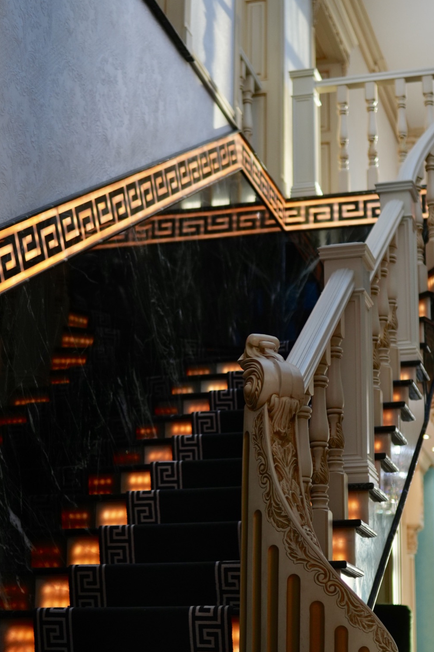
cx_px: 246
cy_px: 409
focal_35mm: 60
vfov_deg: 33.2
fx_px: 1085
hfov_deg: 22.6
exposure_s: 1/800
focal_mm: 30
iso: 320
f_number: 1.6
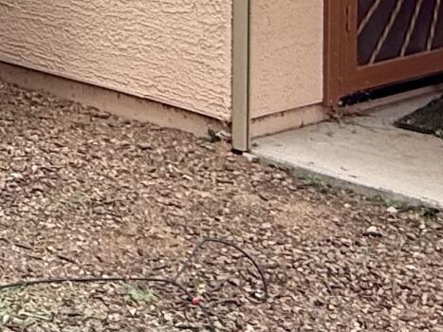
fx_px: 1151
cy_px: -142
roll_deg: -0.2
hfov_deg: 19.5
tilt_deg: -1.3
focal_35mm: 90
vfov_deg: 15.3
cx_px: -186
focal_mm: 2.22
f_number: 2.2
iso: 64
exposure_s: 1/390
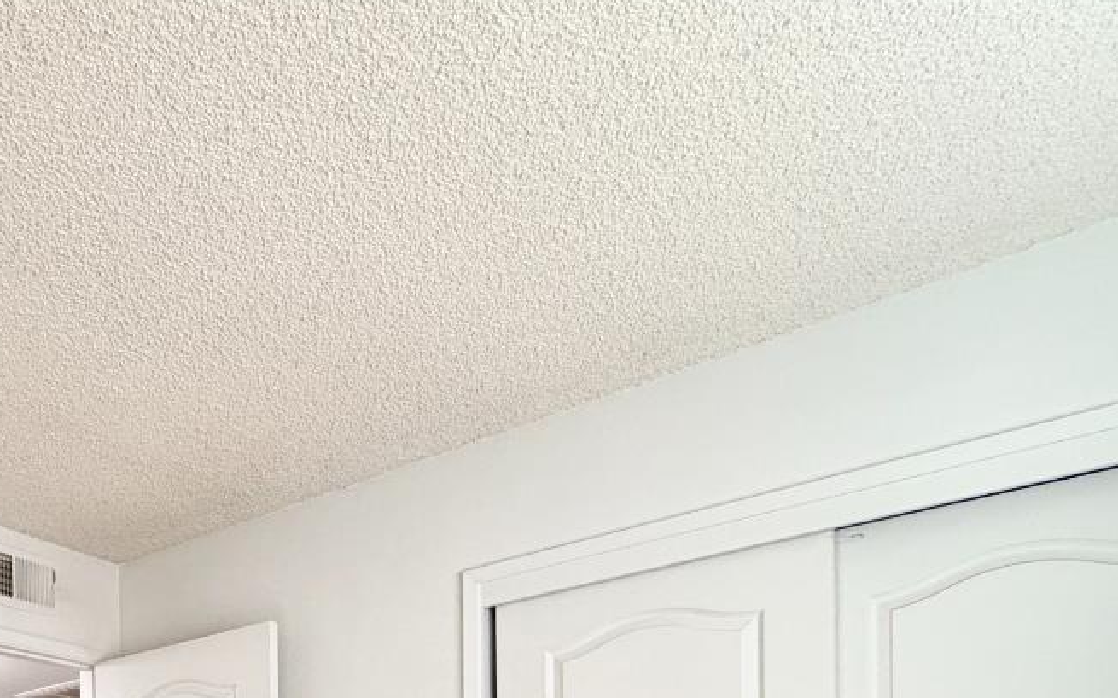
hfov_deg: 51.6
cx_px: 162
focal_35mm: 34
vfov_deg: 29.7
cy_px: 912
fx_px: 1036
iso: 200
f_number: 2.2
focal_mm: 2.22
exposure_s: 1/120
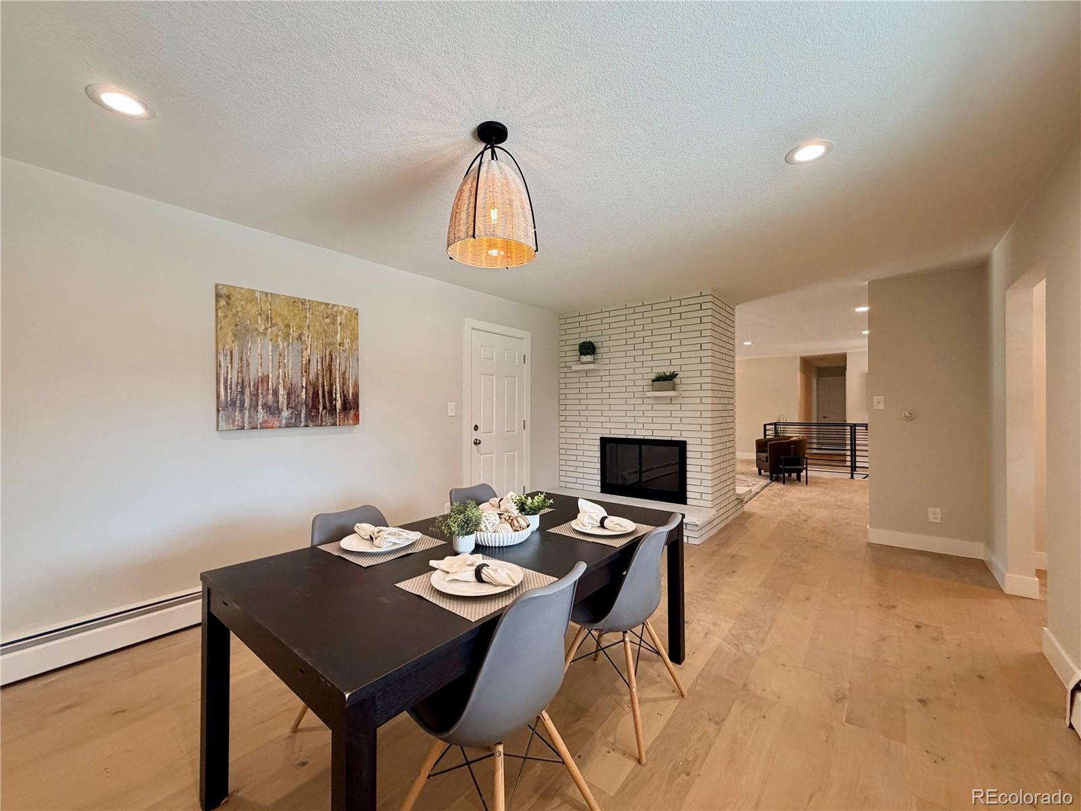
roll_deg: +0.4
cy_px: 406
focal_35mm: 14
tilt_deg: -0.3
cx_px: 540
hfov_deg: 102.1
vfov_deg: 85.7
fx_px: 437
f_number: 2.2
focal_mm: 2.22
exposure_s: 1/120
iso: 250
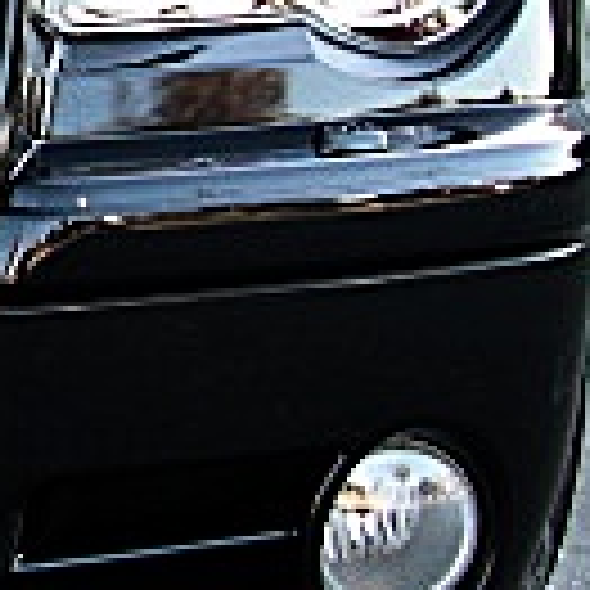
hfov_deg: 10.0
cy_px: -41
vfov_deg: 11.1
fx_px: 2989
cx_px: -775
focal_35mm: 155
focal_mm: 6.3
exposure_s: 1/60
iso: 50
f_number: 2.8
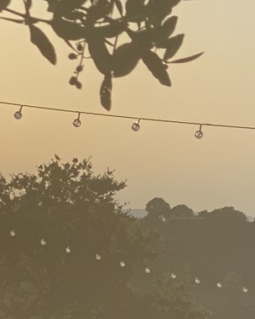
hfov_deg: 7.2
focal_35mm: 214
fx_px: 2016
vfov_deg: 9.0
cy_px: 318
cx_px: 299
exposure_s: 1/4348
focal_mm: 6
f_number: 2
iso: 25
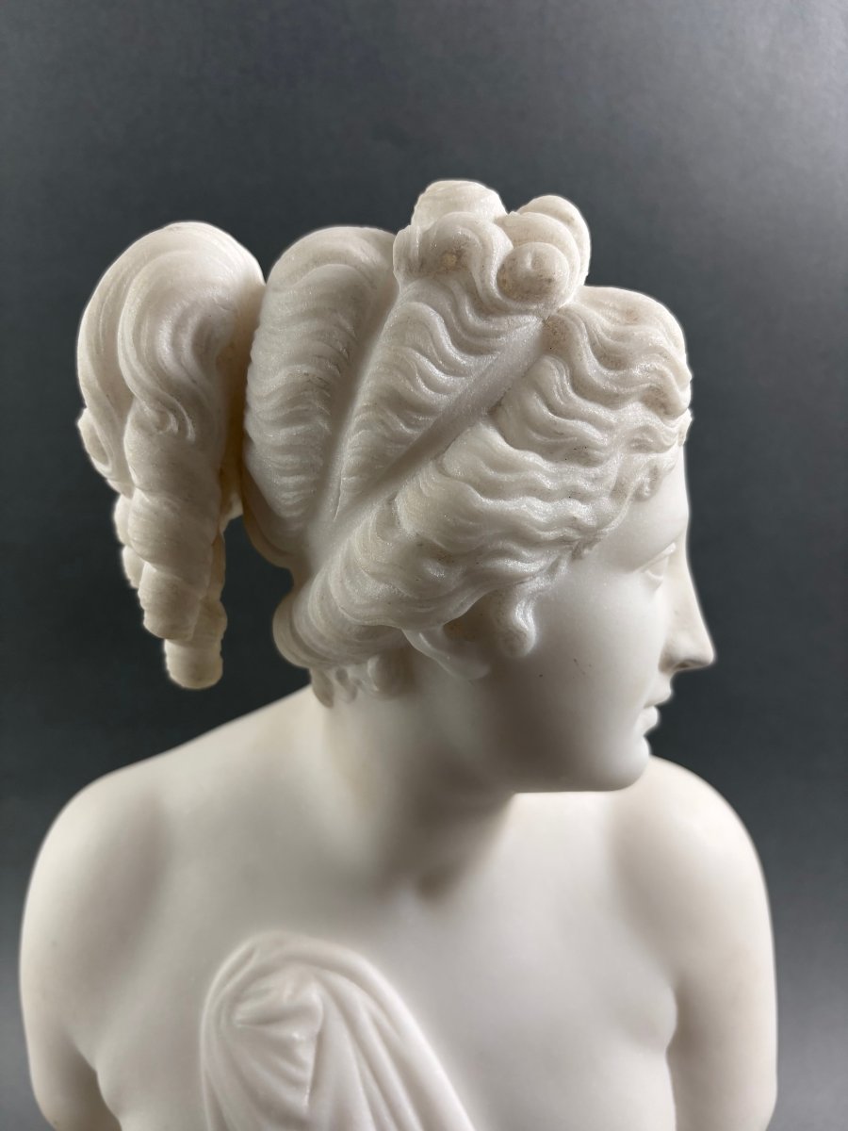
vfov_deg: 67.3
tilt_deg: -2.7
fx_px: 849
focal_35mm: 26
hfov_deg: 53.1
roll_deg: -0.1
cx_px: 424
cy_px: 566
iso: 80
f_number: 1.6
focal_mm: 5.96
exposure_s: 1/50
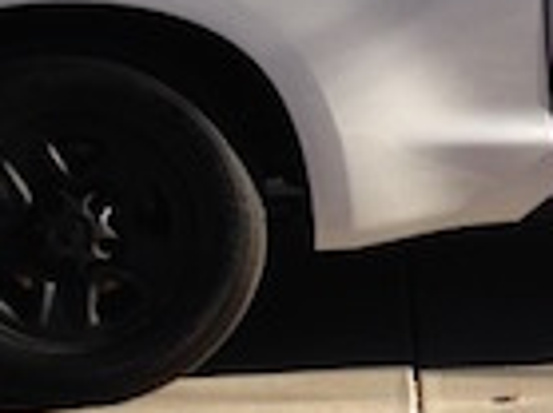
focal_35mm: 152
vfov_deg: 9.7
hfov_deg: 12.6
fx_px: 2426
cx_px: 696
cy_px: 44
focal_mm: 4.1
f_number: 2.4
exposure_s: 1/1242
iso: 50
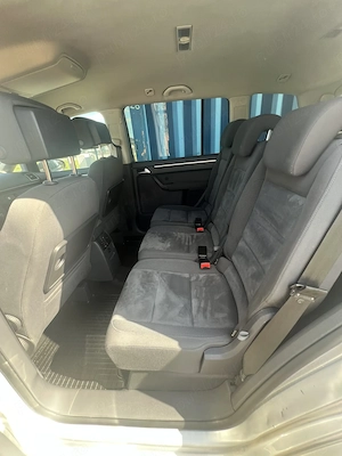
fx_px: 171
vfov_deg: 106.2
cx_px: 171
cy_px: 228
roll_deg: +4.6
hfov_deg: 89.9
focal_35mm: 13
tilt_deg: -24.0
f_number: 1.8
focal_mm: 1.57
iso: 100
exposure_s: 1/99
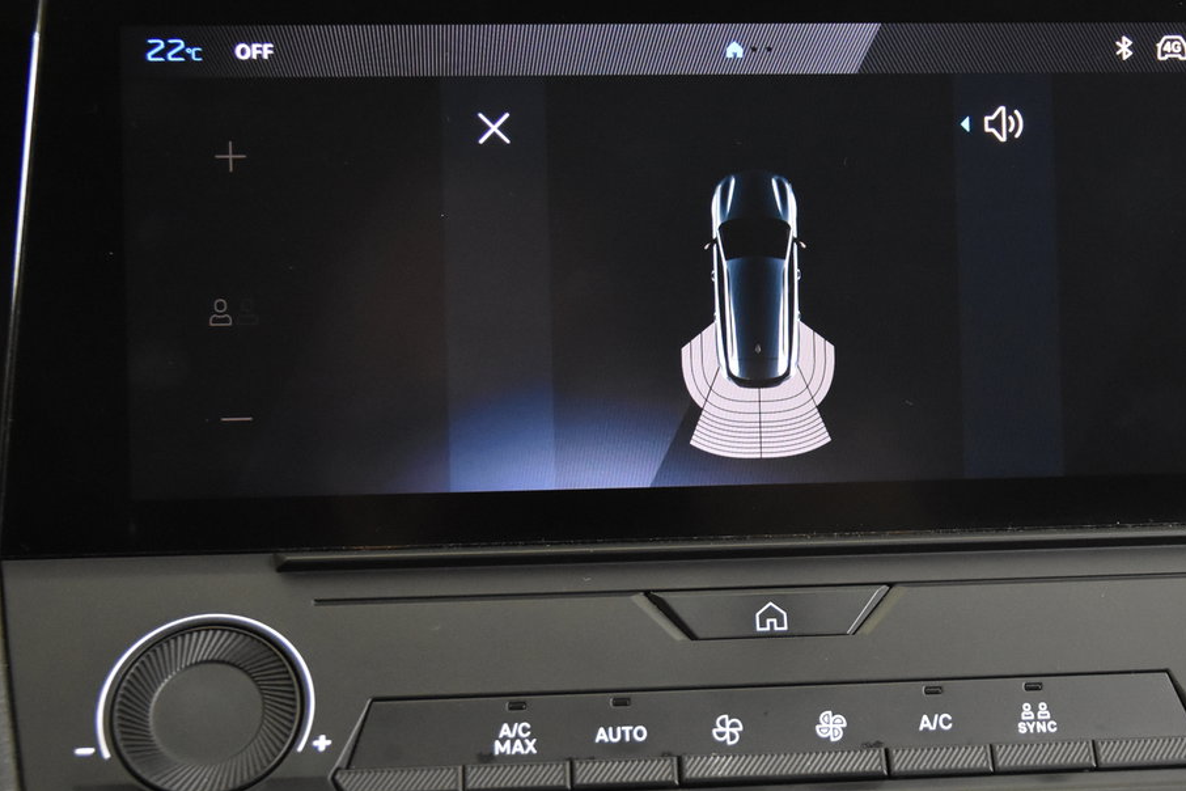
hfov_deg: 30.5
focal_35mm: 66
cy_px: 485
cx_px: 774
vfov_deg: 20.7
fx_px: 2164
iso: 4500
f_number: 3.3
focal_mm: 31
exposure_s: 1/50
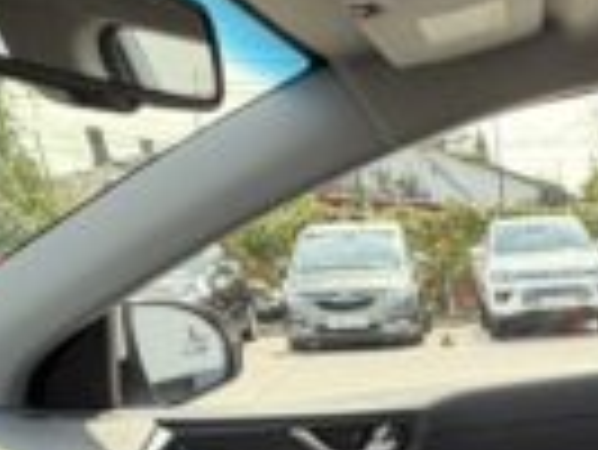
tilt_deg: -22.4
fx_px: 1089
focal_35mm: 63
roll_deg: +2.1
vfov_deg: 20.2
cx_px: 710
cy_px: 670
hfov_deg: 27.2
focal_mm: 2.22
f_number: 2.2
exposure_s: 1/146
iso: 64
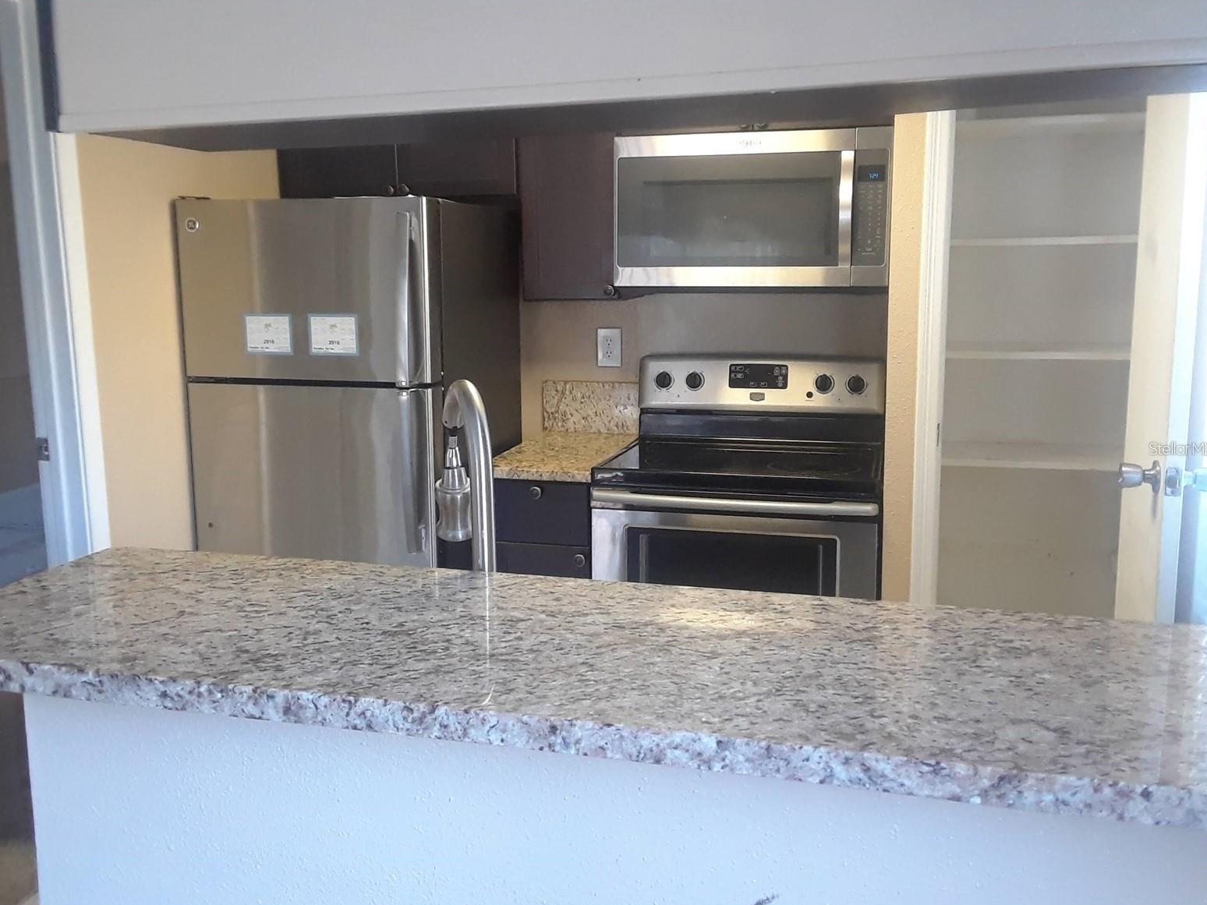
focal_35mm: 31
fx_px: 1081
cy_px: 448
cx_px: 599
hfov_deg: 58.4
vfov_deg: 45.4
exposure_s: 1/17
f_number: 1.9
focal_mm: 2.47
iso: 160
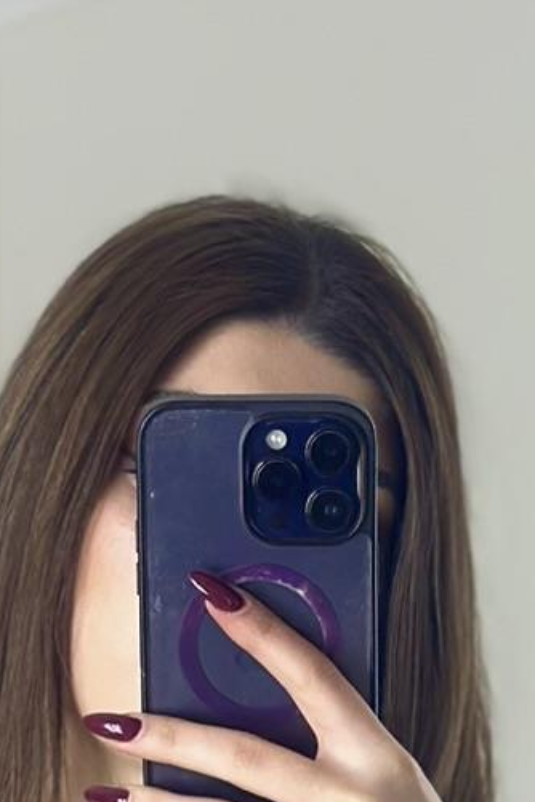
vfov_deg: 9.6
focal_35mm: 204
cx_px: 386
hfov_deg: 6.7
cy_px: 1460
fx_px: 4547
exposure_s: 1/301
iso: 80
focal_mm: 6.86
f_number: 1.78
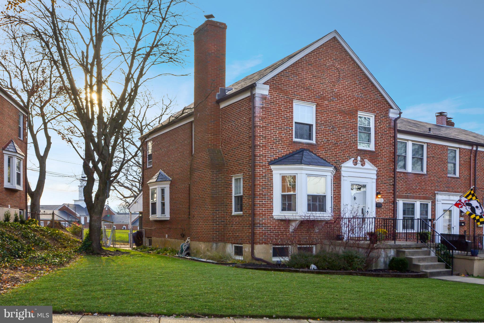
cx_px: 242
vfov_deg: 40.0
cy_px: 162
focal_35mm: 33
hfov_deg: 57.2
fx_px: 444
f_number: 10
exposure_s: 1/250
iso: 400
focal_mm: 22
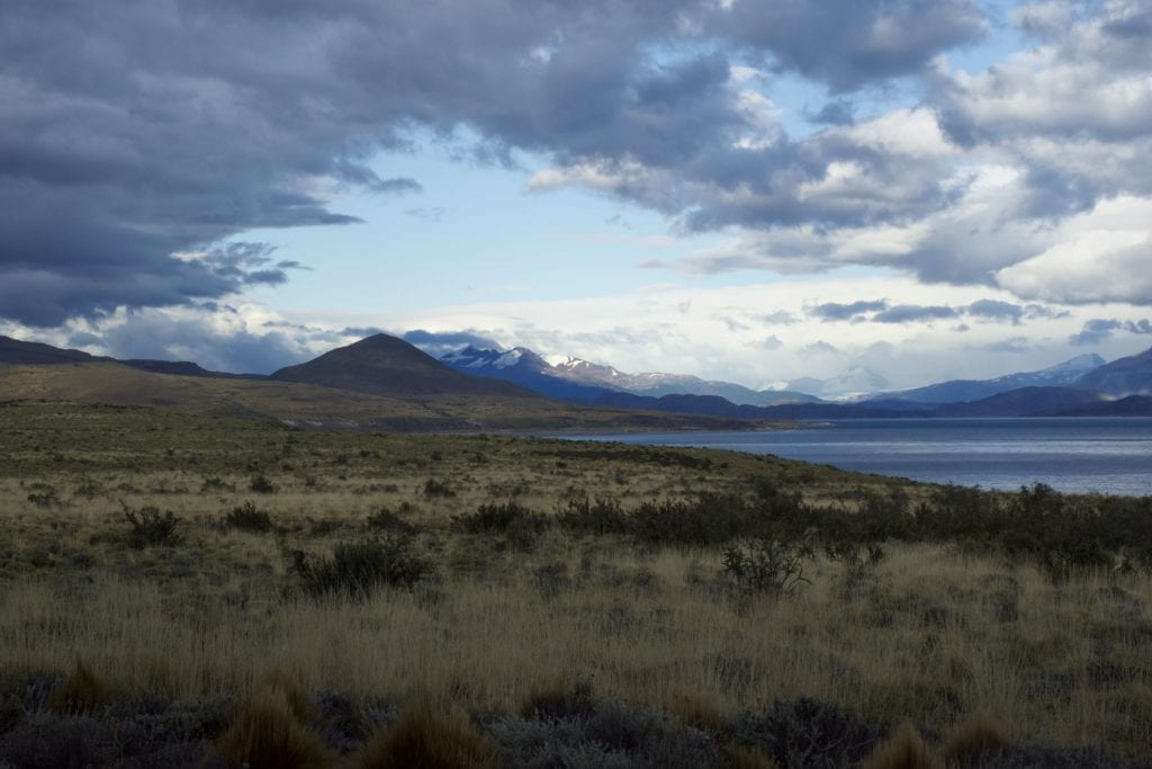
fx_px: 2400
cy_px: 384
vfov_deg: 18.2
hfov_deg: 27.0
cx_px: 576
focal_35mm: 75
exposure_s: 1/800
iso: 1000
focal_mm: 50
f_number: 13
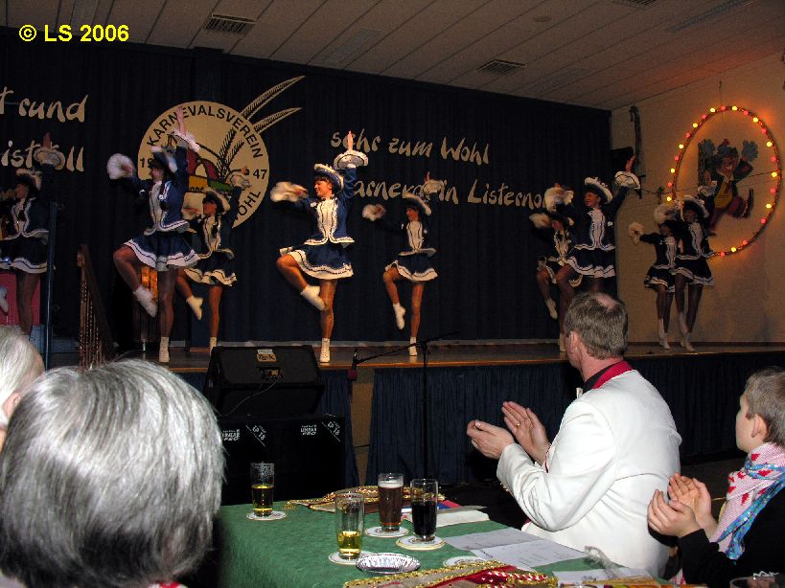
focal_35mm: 35
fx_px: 794
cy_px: 294
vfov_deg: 40.7
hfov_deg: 52.6
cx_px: 392
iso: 100
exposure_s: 1/60.1
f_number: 4
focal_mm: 8.9
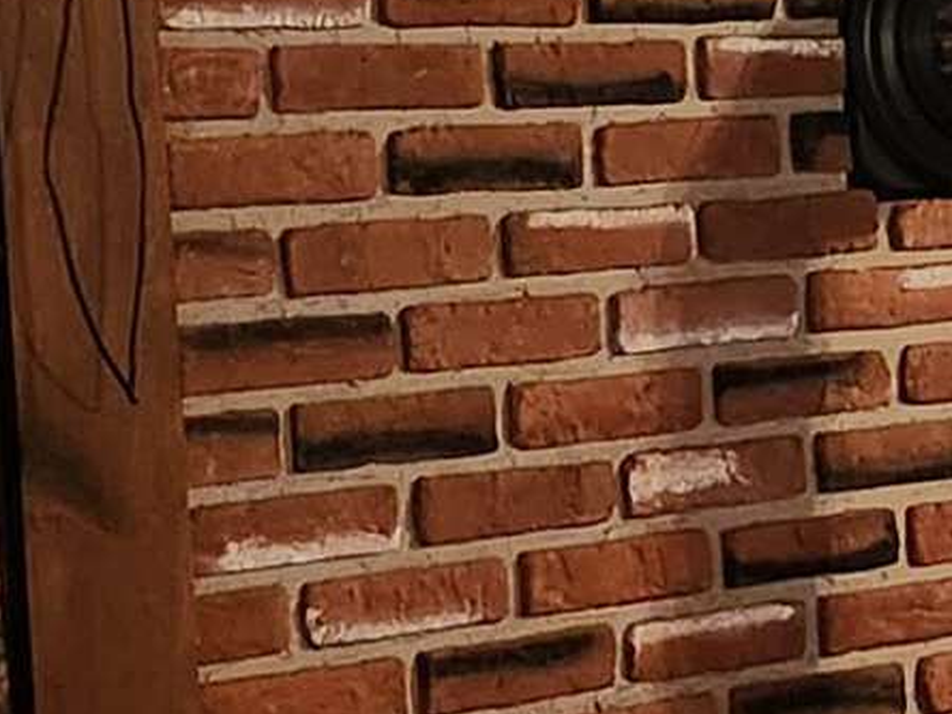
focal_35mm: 159
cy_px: 345
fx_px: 4373
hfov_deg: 11.3
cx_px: 1885
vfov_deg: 9.3
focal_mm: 5.4
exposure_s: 1/24
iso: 640
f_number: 1.8
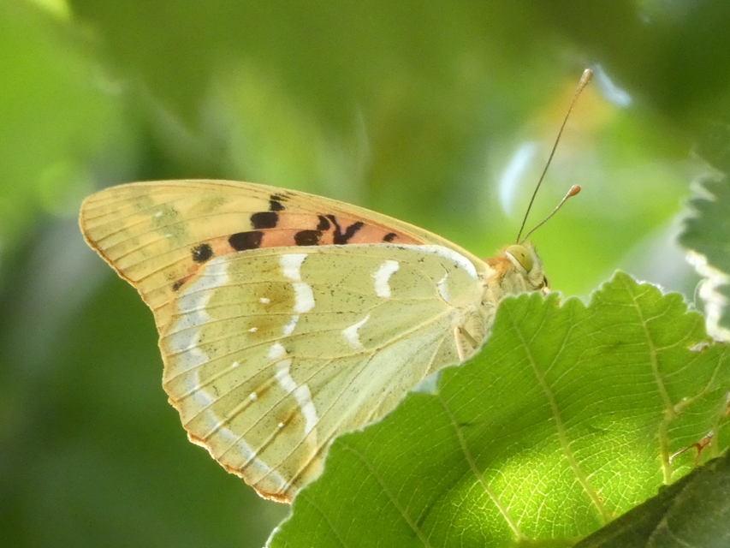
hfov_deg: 5.0
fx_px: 8437
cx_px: 365
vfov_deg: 3.7
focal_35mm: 400
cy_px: 274
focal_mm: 71.7
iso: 640
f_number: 5.6
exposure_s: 1/80
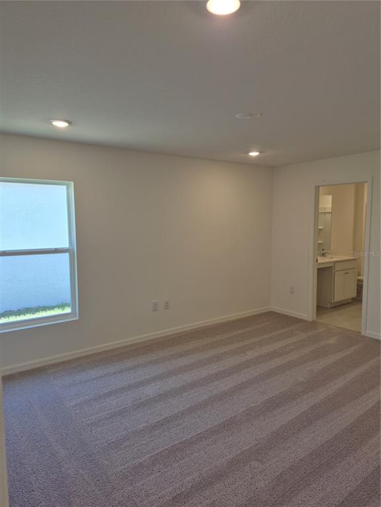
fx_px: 338
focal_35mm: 23
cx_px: 190
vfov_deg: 73.9
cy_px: 254
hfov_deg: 58.9
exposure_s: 1/120
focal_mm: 5.4
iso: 40
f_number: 1.8
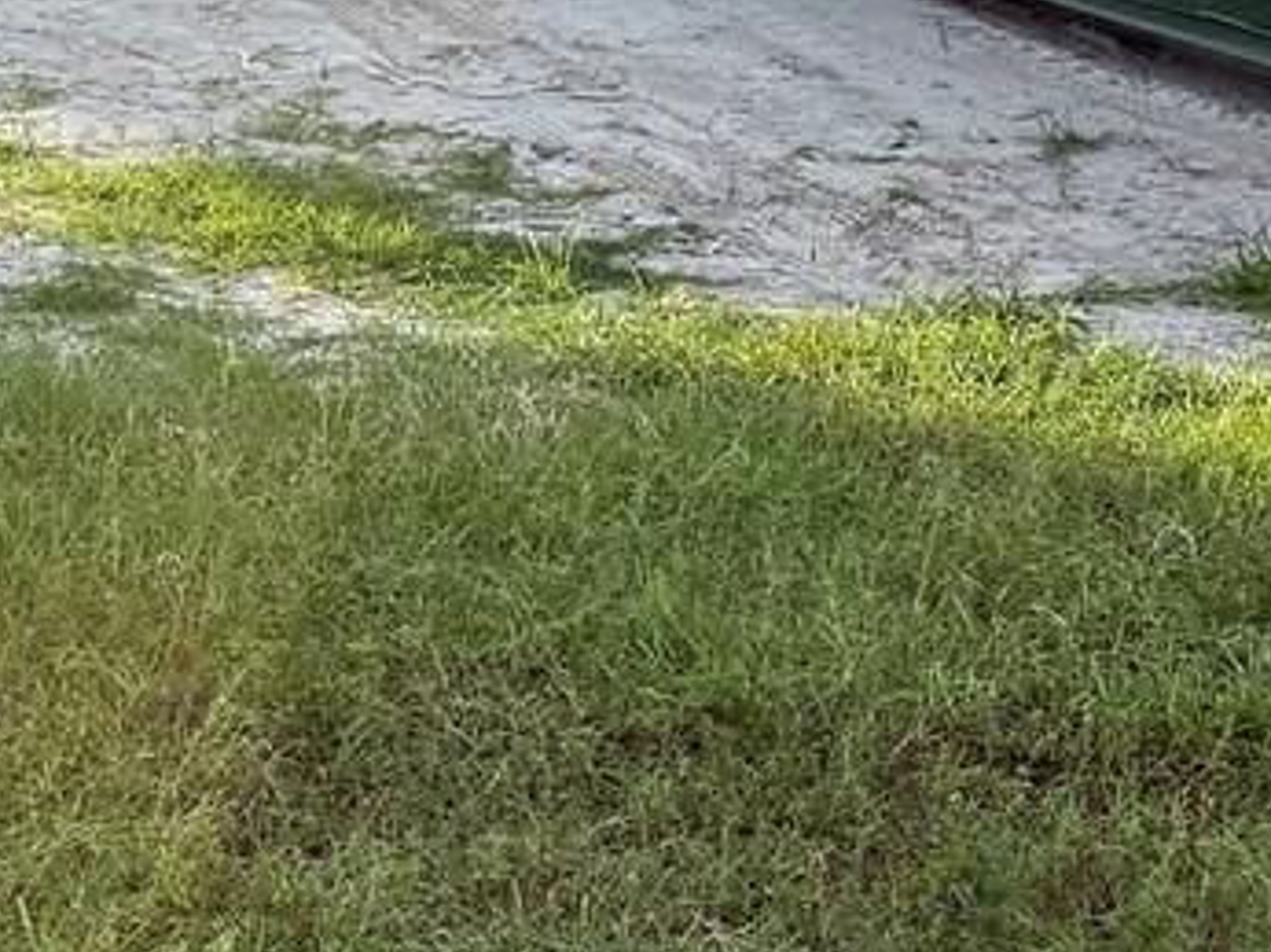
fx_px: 4073
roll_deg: +0.2
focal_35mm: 111
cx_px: 96
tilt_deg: -7.2
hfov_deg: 17.4
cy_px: 173
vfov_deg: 13.3
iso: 100
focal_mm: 6.76
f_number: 1.78
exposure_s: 1/3279
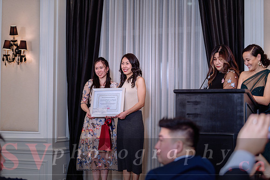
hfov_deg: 27.0
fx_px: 563
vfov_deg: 18.2
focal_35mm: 75
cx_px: 135
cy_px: 90
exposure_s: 1/125
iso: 1000
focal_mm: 75
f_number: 2.8
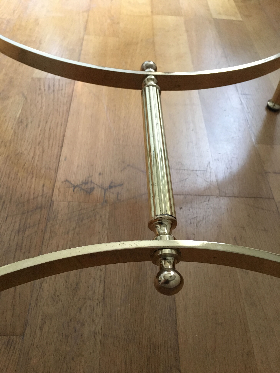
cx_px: 140
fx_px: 313
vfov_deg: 61.7
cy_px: 186
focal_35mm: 29
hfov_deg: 48.2
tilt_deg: -50.9
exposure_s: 1/17
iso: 200
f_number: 2.2
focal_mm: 4.15
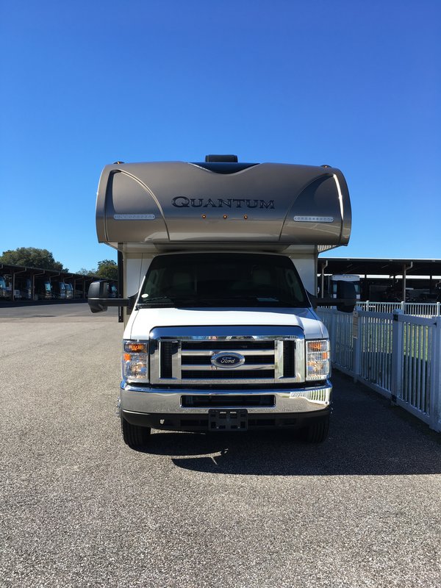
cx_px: 220
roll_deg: -0.8
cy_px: 294
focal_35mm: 29
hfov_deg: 48.2
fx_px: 493
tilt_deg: -2.0
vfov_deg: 61.7
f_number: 2.2
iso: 25
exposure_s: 1/1183
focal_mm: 4.15
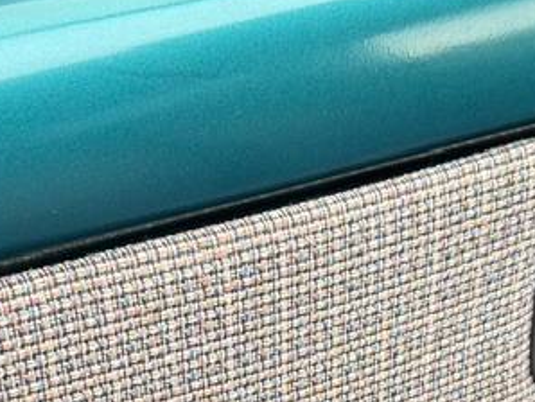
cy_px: 608
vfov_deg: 13.5
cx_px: 232
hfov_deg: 19.1
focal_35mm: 103
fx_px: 1593
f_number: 1.78
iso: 64
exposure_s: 1/174
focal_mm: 6.76
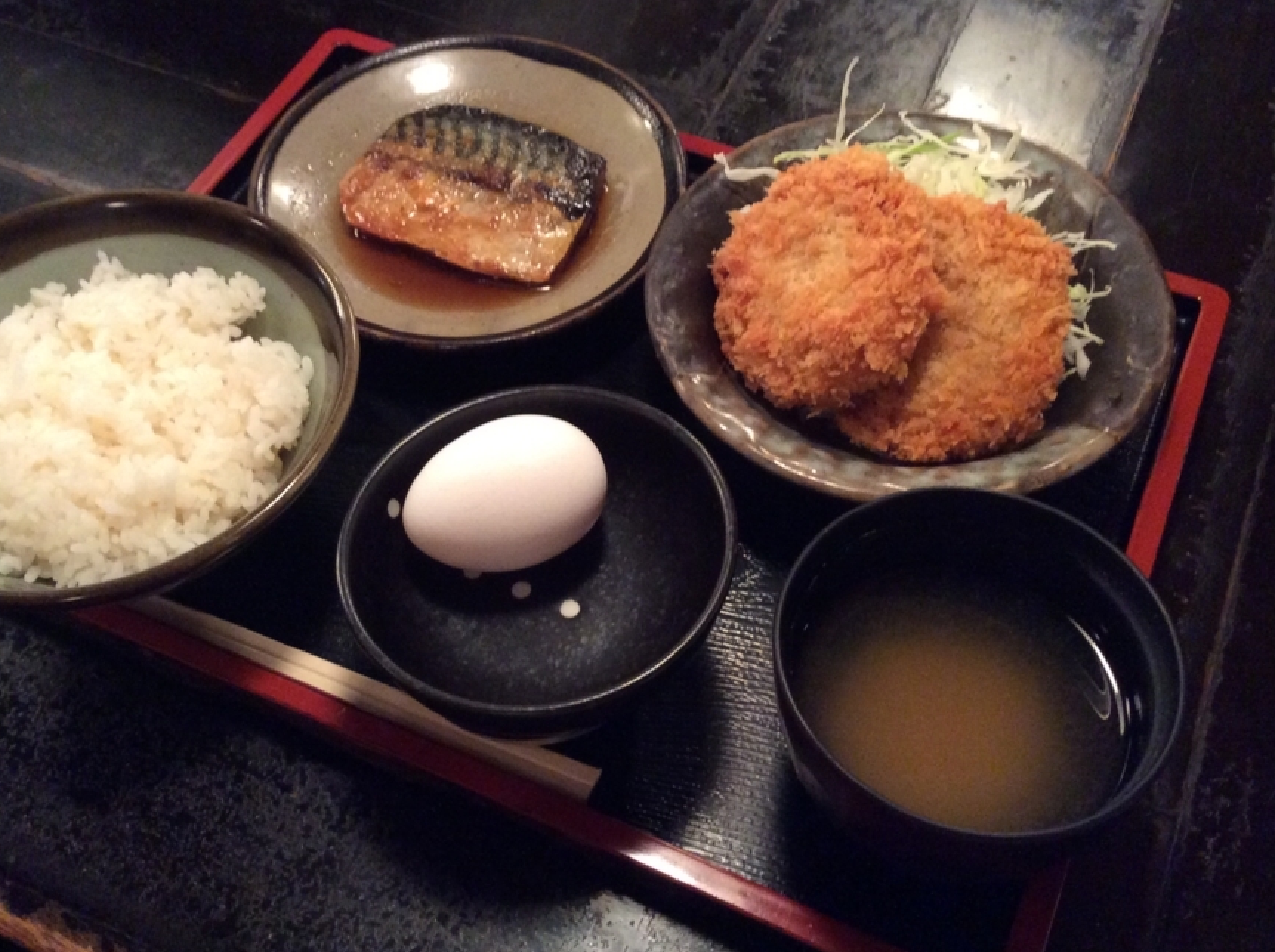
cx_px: 590
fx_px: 1398
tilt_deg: -54.8
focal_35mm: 38
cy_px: 459
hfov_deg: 49.0
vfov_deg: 37.6
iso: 320
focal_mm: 3.3
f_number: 2.4
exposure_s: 1/24
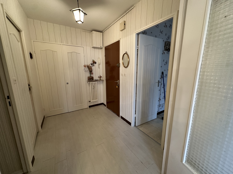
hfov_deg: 102.1
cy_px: 87
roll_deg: +0.2
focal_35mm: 14
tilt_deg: -10.8
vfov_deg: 85.7
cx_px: 116
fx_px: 94
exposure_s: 1/50
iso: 320
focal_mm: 2.22
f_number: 2.2
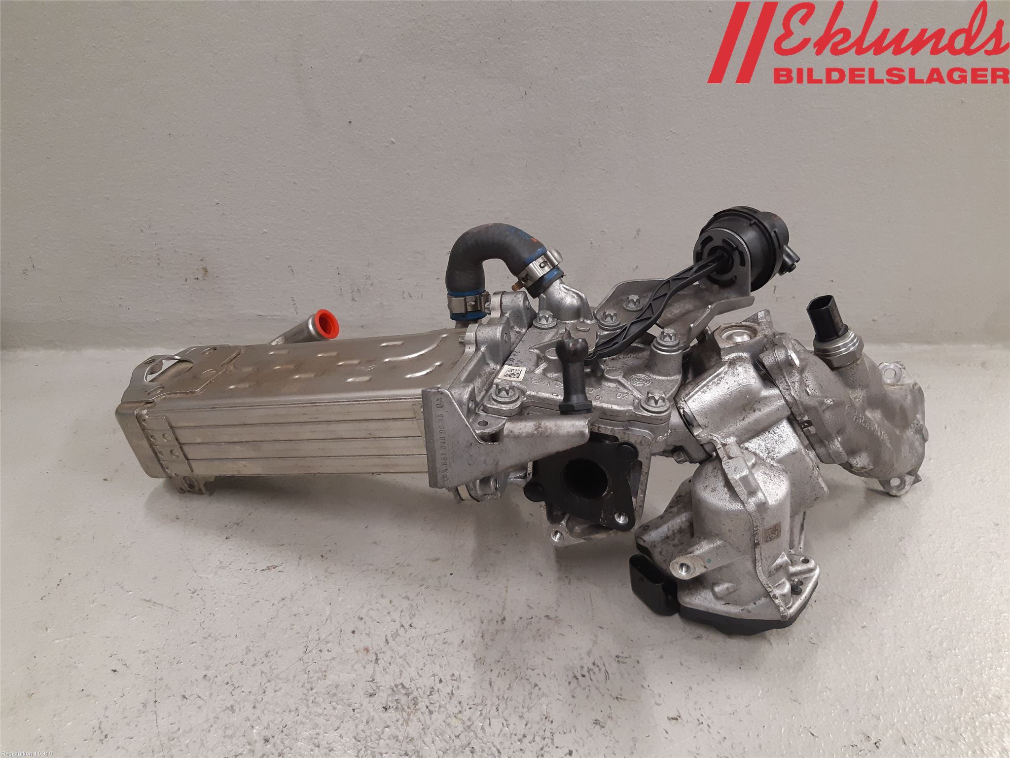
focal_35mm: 26
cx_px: 505
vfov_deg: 53.1
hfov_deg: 67.3
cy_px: 379
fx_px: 759
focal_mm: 3.93
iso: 160
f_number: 1.7
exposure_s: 1/50
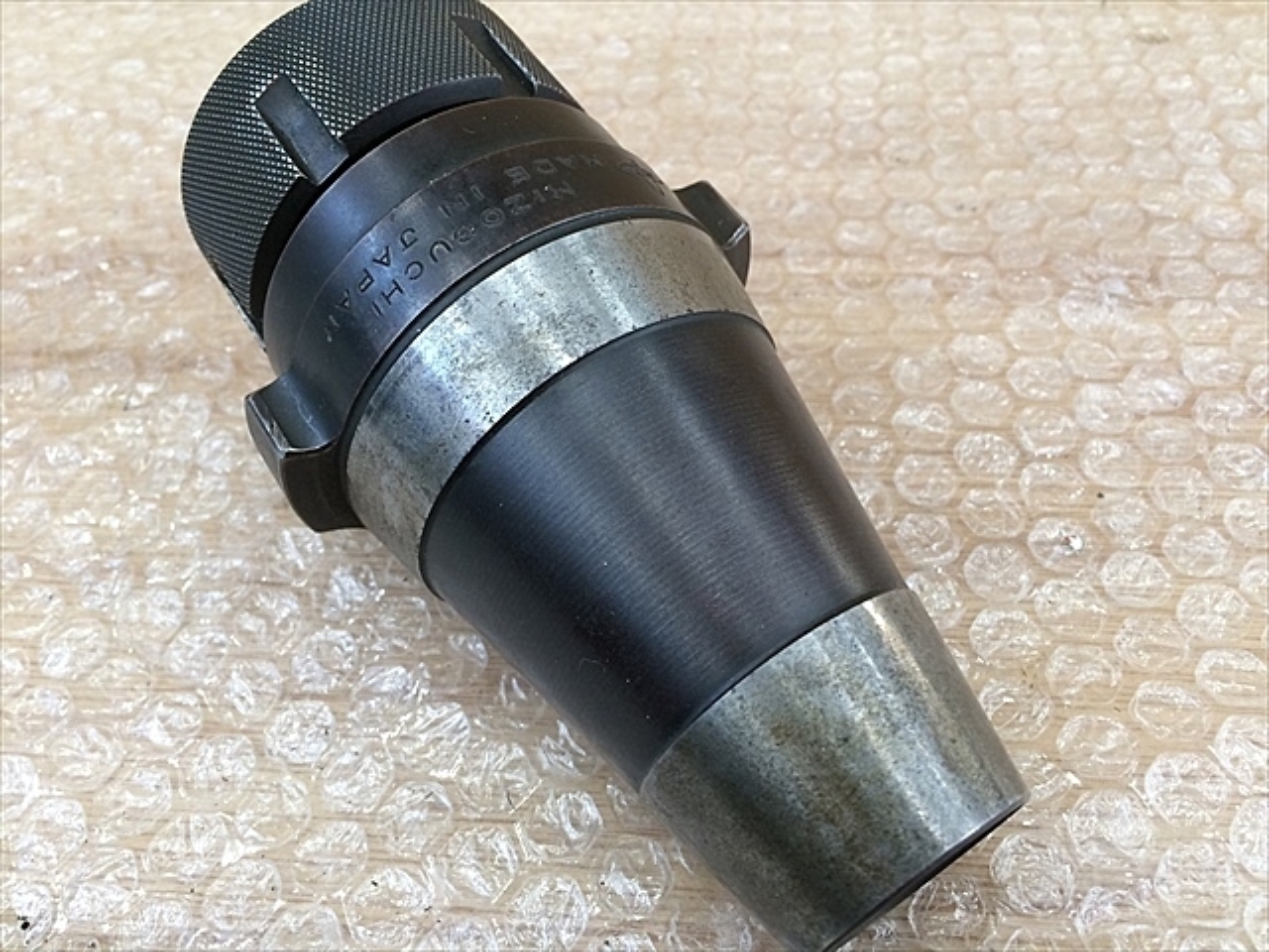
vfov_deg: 48.2
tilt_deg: -49.7
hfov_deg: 61.7
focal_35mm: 29
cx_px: 634
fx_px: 1063
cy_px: 476
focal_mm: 4.15
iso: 64
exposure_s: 1/30
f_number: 2.2
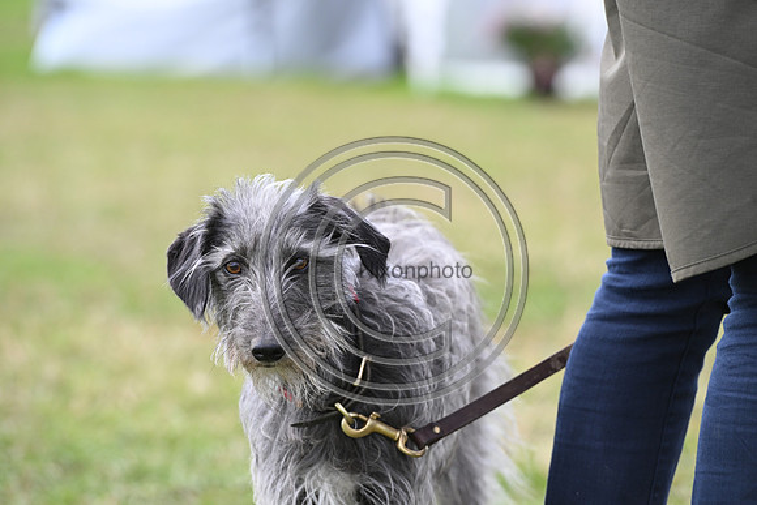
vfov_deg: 6.9
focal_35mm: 200
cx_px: 378
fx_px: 4206
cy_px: 252
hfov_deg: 10.3
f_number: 5.6
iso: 1000
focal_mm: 200
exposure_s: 1/1250
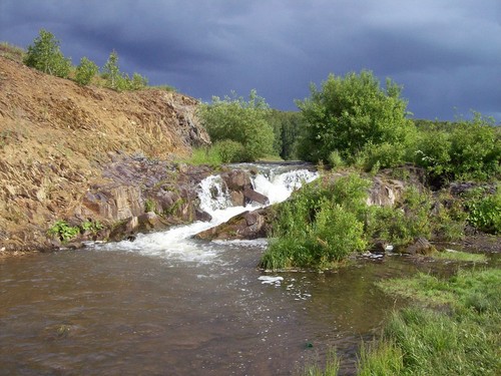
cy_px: 188
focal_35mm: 36
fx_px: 521
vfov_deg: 39.7
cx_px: 250
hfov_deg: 51.4
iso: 80
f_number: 4.8
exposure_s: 1/652
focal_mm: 6
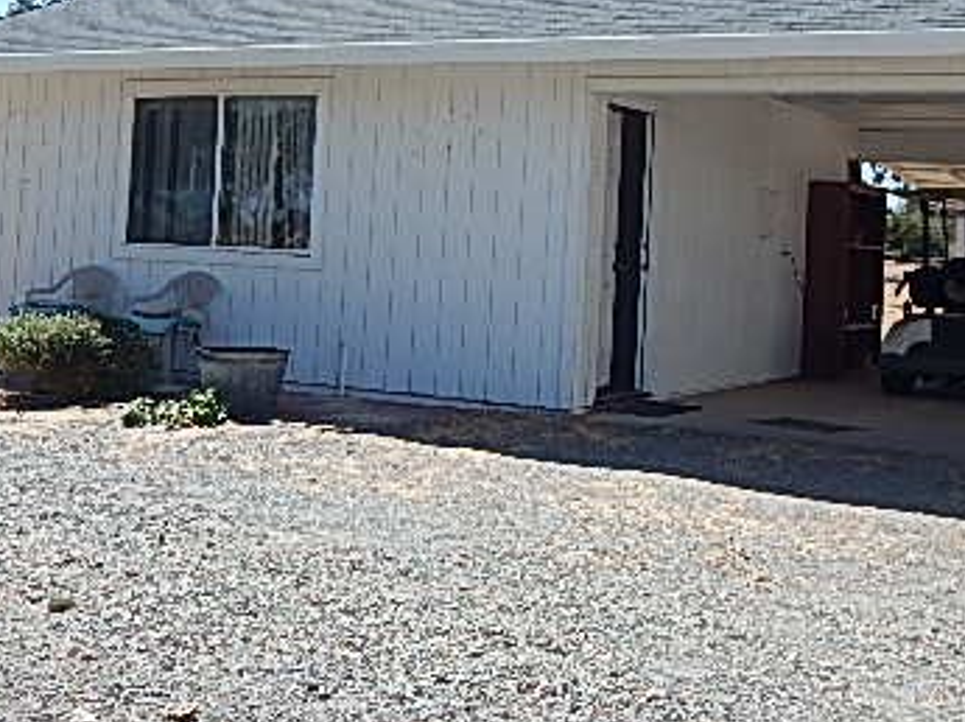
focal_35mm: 52
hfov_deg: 36.5
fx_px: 1448
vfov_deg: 27.6
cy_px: 190
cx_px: 635
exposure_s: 1/400
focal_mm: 5.1
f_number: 6.3
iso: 125
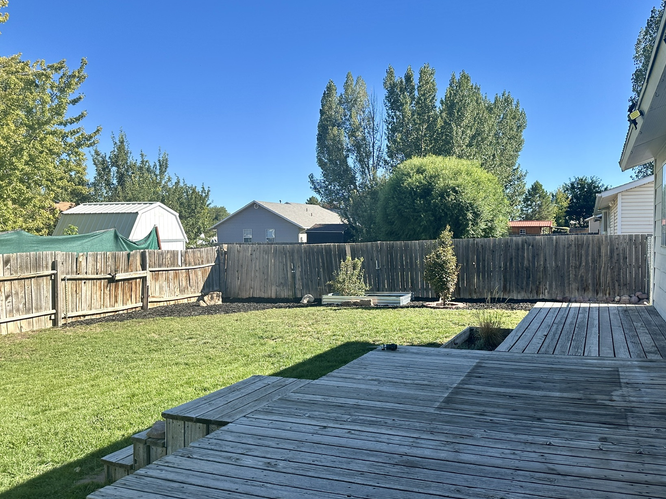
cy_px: 268
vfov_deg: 46.8
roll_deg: -0.2
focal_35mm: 30
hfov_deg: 59.7
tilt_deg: -2.4
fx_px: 577
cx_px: 377
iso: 80
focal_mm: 6.86
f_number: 1.78
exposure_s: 1/2252
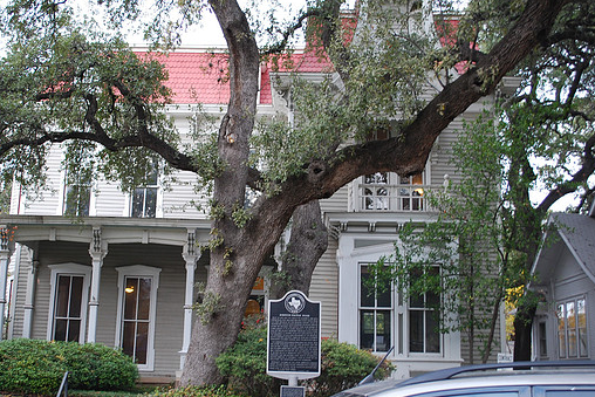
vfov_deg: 28.1
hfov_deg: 41.1
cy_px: 211
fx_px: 794
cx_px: 267
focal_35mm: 48
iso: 200
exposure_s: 1/60
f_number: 4.5
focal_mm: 28
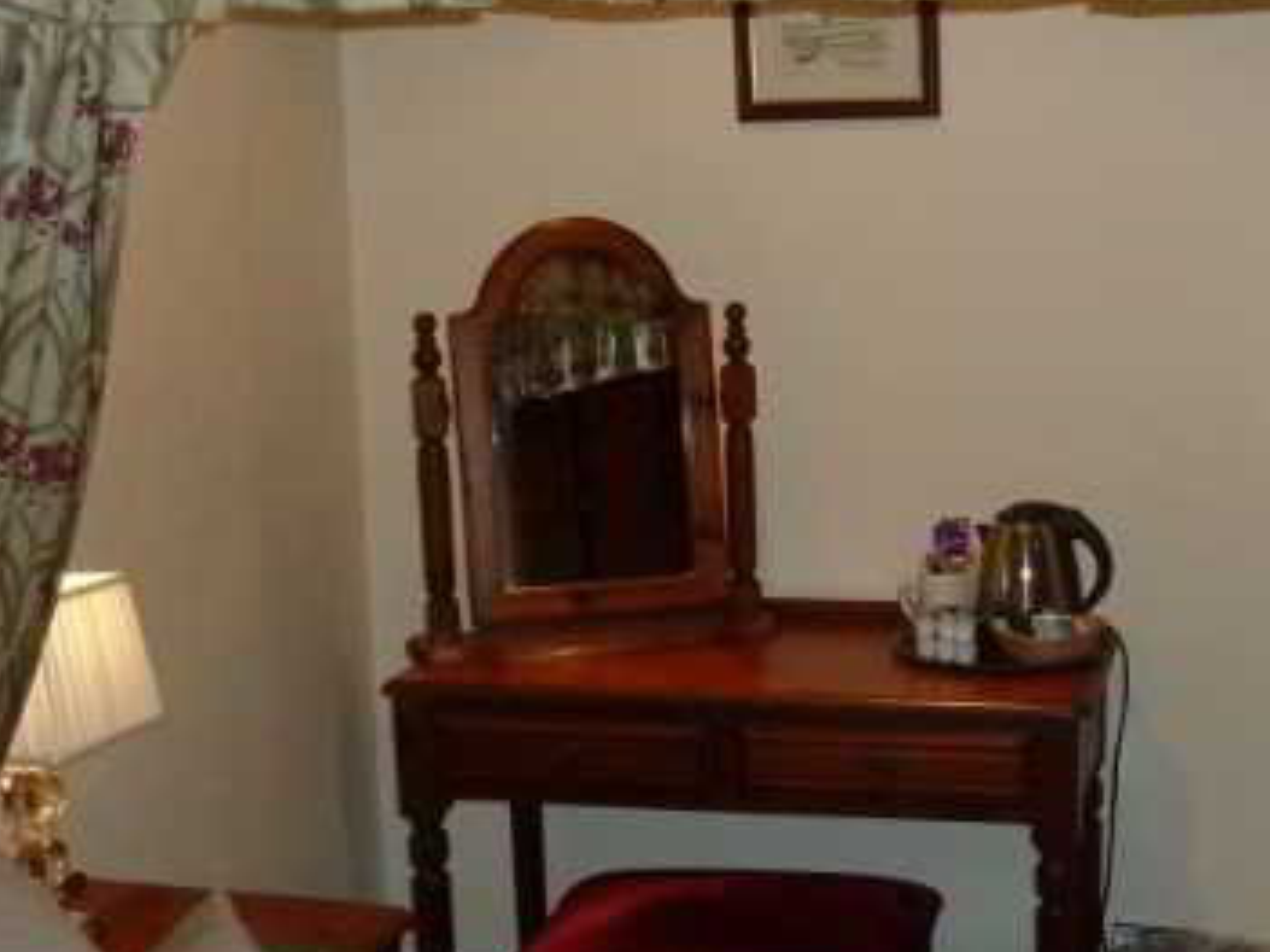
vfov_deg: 25.5
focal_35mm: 57
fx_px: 2091
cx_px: 897
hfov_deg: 33.3
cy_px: 641
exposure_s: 1/30
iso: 250
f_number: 3.3
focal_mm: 4.1
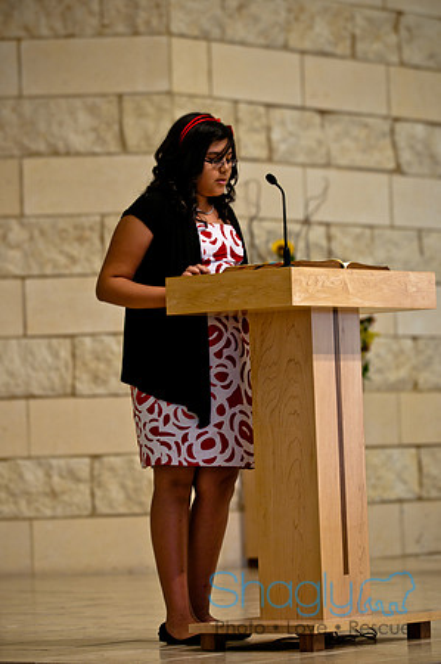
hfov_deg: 8.7
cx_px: 220
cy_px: 332
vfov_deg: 13.1
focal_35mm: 158
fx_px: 2901
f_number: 2.8
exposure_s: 1/80
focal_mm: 105
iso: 400
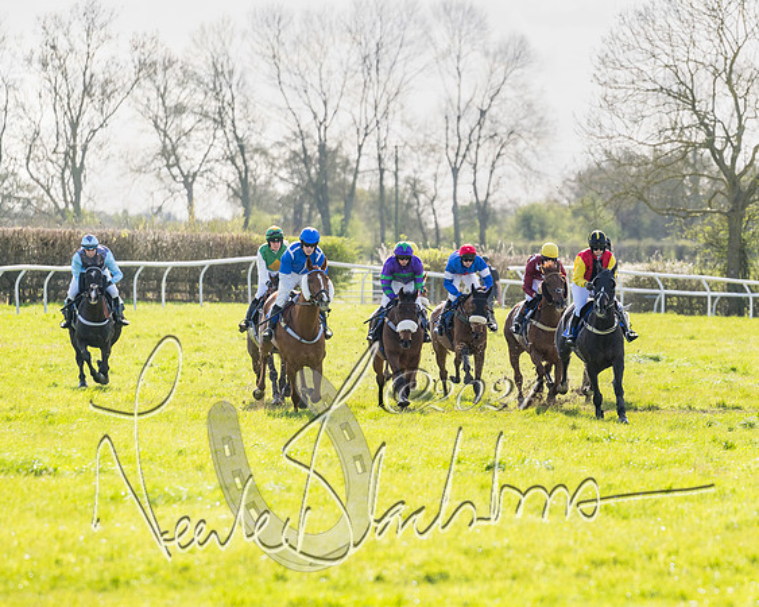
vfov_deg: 4.9
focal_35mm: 318
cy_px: 283
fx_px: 7146
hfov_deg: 6.1
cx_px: 636
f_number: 4
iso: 400
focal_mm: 200
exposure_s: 1/2000
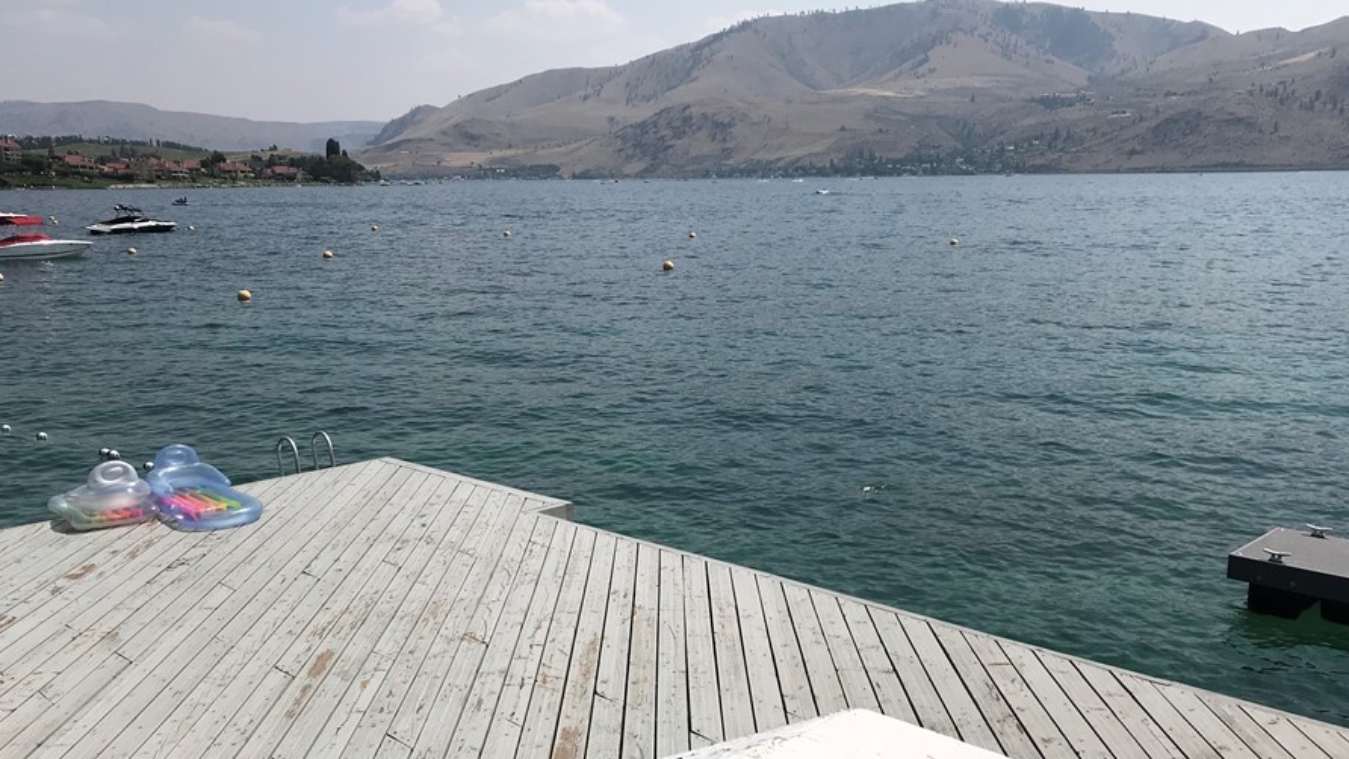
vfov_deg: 33.6
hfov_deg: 56.6
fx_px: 1252
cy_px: 475
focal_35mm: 35
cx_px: 699
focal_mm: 3.99
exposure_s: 1/5319
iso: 25
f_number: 1.8
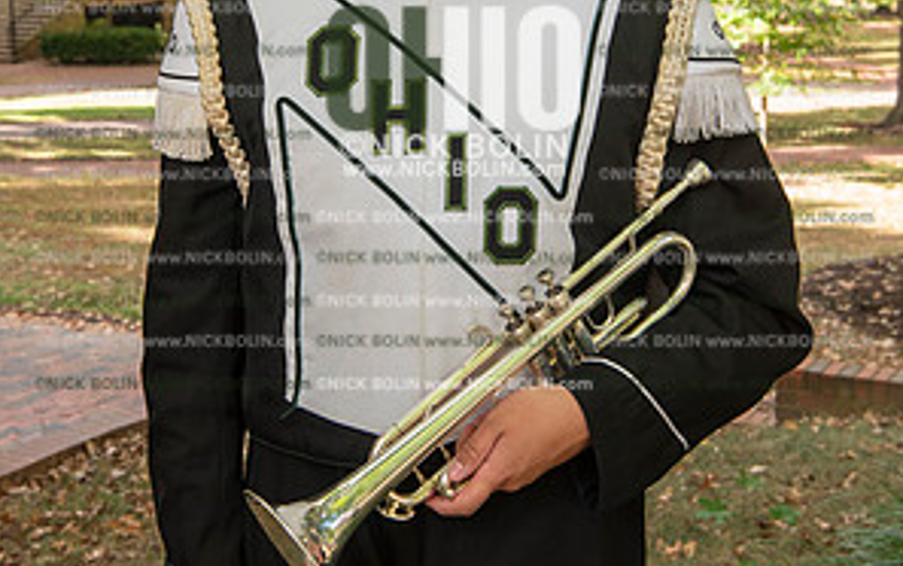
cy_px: 91
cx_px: 453
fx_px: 1748
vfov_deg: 18.2
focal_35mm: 71
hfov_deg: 29.0
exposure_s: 1/100
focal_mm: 46
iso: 500
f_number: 8
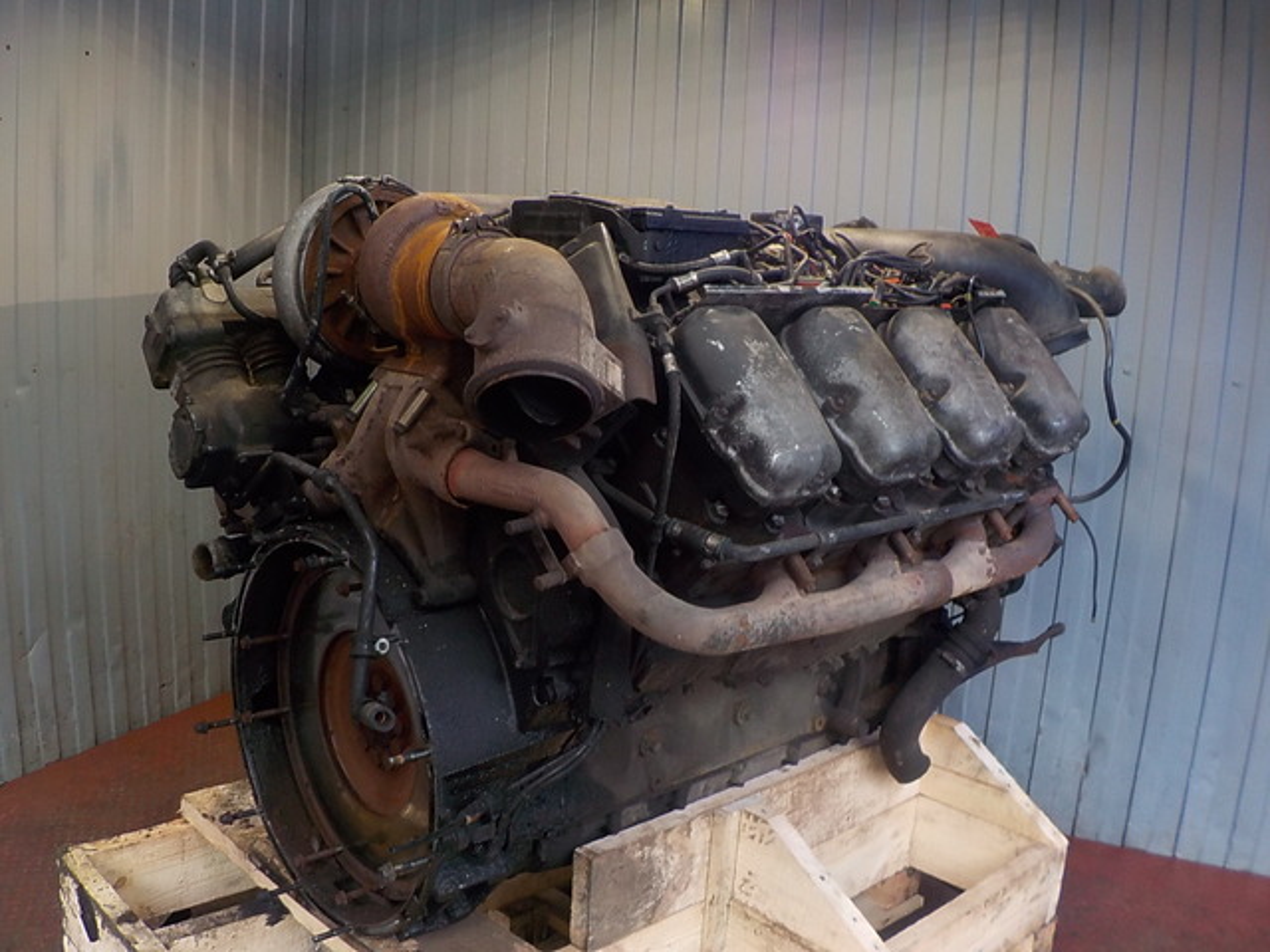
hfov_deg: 60.0
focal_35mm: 30
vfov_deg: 46.8
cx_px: 635
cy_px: 476
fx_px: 1101
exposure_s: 1/30
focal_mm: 4.1
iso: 180
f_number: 3.3
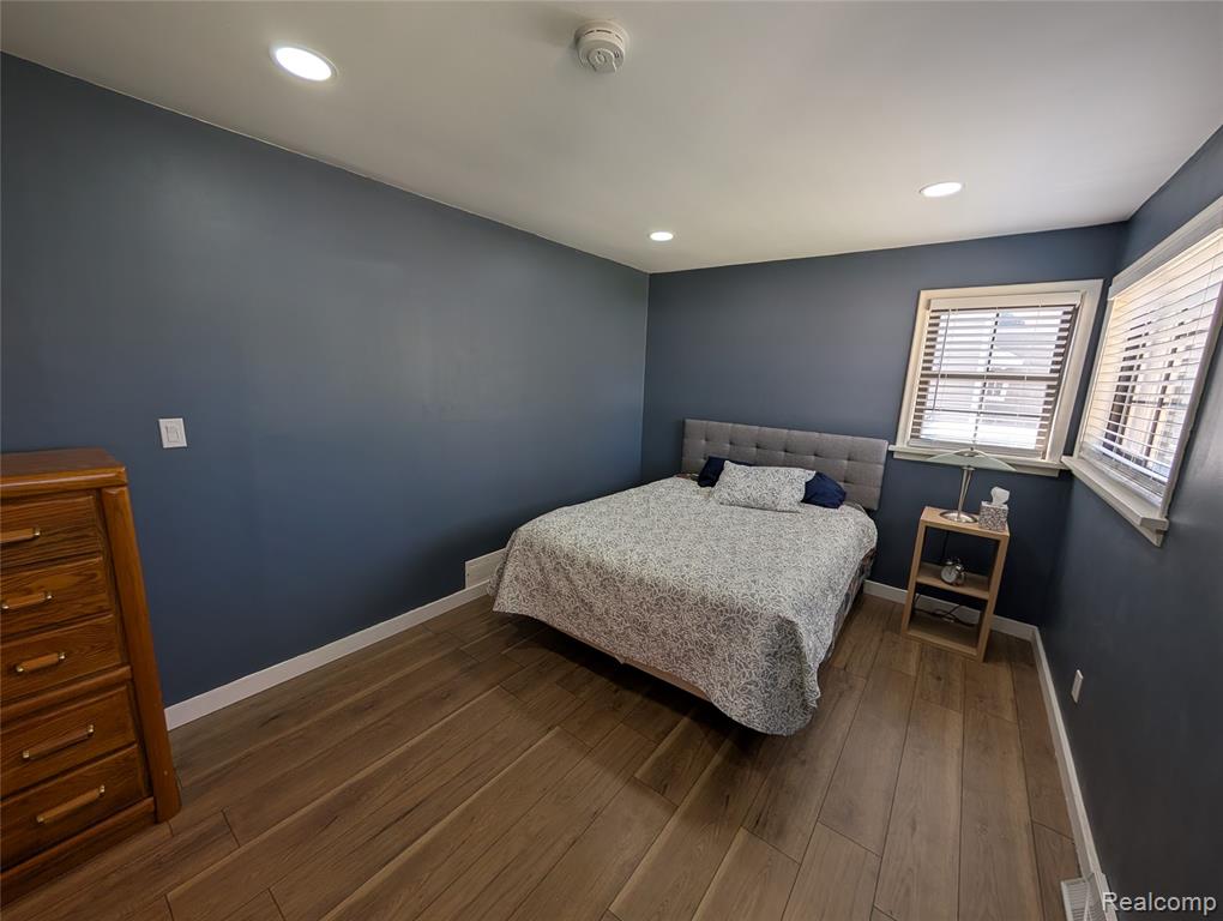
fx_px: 425
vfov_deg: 94.6
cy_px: 460
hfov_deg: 110.5
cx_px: 612
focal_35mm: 12
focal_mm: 2.02
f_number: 1.7
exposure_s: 1/148
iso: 52
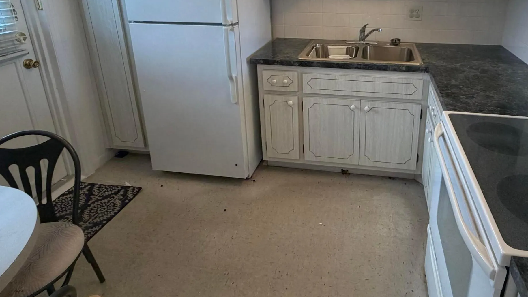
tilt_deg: -16.9
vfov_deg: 45.3
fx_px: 336
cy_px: 60
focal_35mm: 24
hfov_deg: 74.9
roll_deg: -0.3
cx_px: 332
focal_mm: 2.22
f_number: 2.2
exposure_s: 1/60
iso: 200
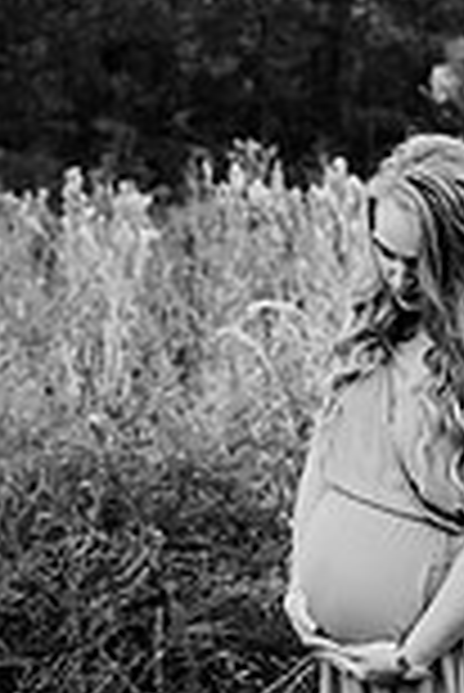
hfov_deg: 19.2
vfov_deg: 28.7
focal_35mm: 70
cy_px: 266
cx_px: 410
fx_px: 1350
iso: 400
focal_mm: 24
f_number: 2.5
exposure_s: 1/250
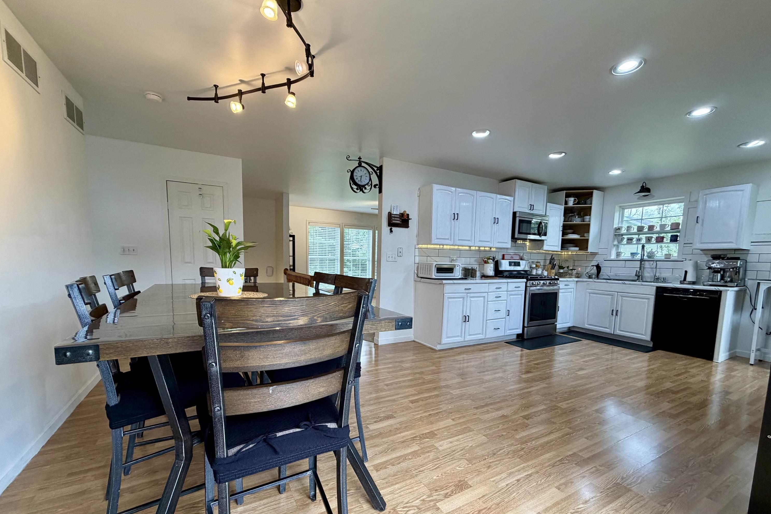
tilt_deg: -6.2
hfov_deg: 100.4
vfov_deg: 76.9
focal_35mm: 15
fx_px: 321
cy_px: 293
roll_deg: -1.8
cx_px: 385
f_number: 2.2
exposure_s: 1/120
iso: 250
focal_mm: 2.22
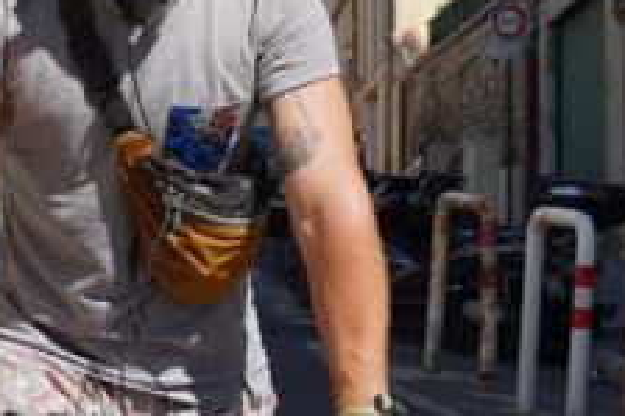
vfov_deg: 10.2
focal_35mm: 134
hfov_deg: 15.3
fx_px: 2325
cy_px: 349
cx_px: 195
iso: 100
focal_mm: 39
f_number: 9
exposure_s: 1/200
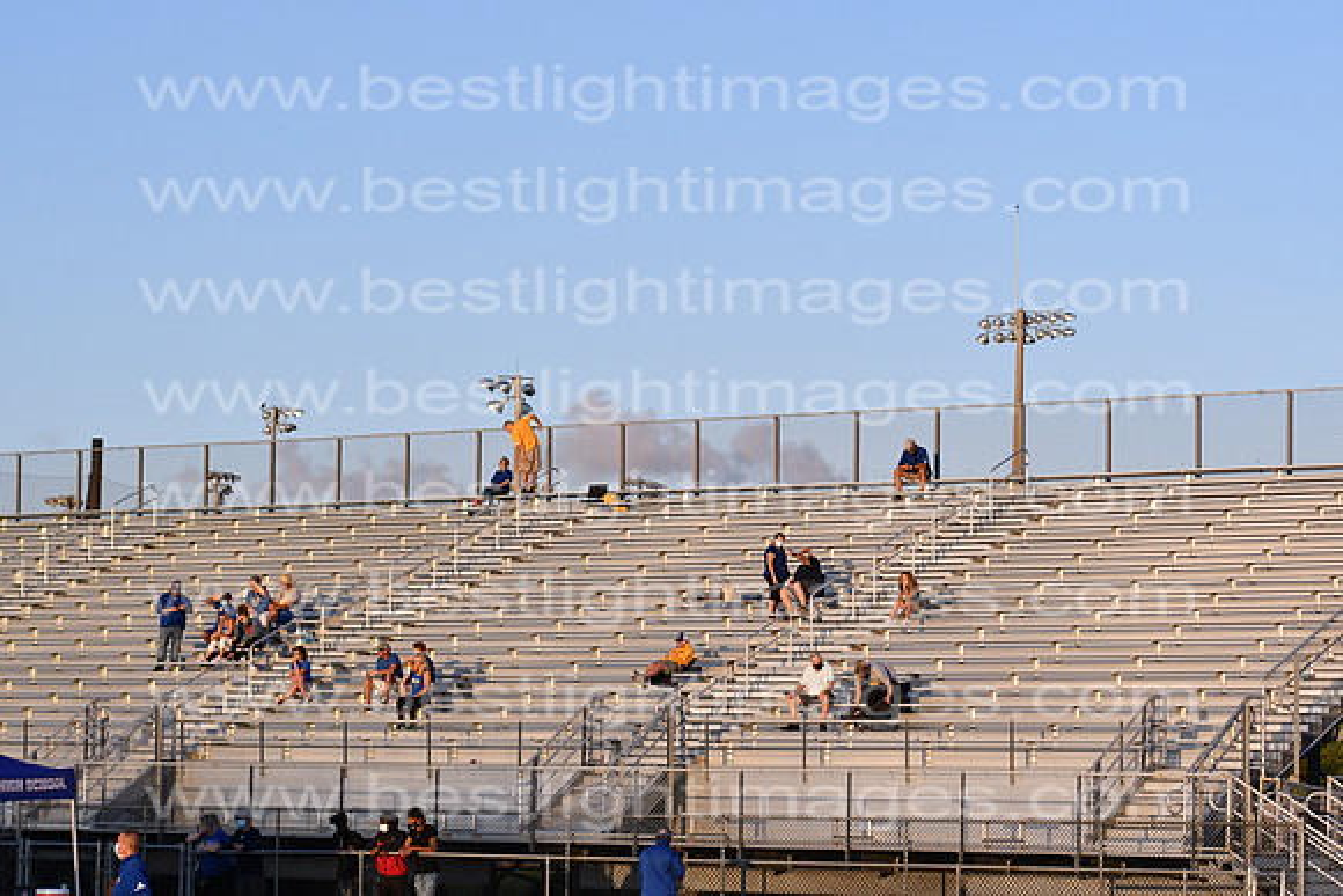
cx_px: 672
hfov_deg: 19.5
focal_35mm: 105
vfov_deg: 13.0
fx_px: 3918
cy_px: 448
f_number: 4
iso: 400
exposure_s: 1/4000
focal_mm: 70
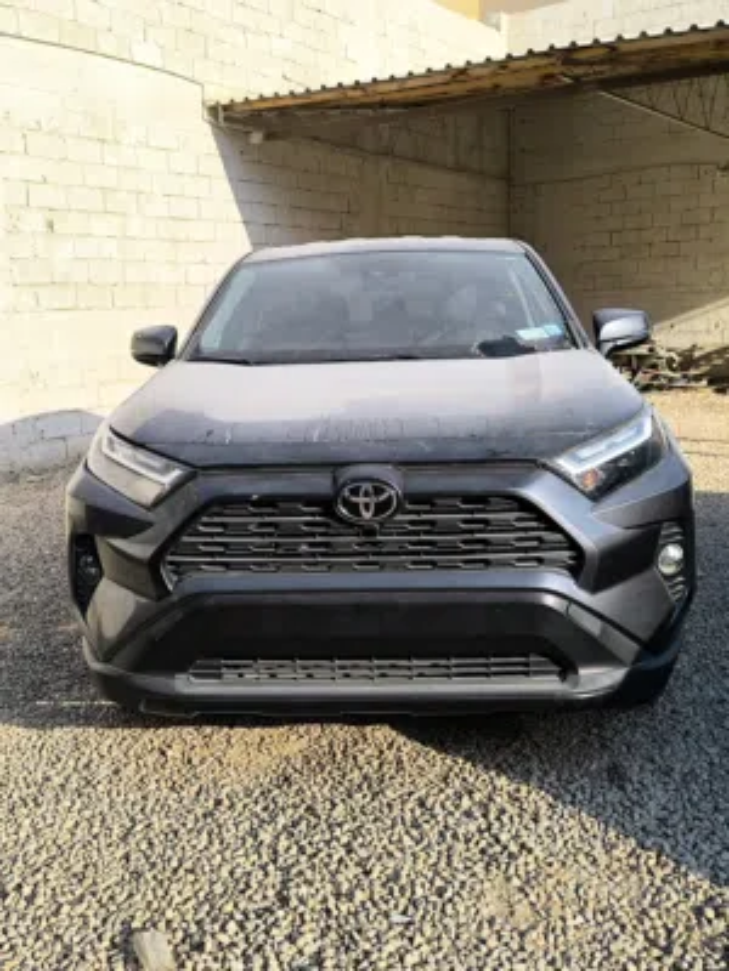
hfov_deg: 40.7
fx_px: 983
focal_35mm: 35
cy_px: 486
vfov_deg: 52.6
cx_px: 364
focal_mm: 6.14
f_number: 1.65
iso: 50
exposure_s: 1/1041
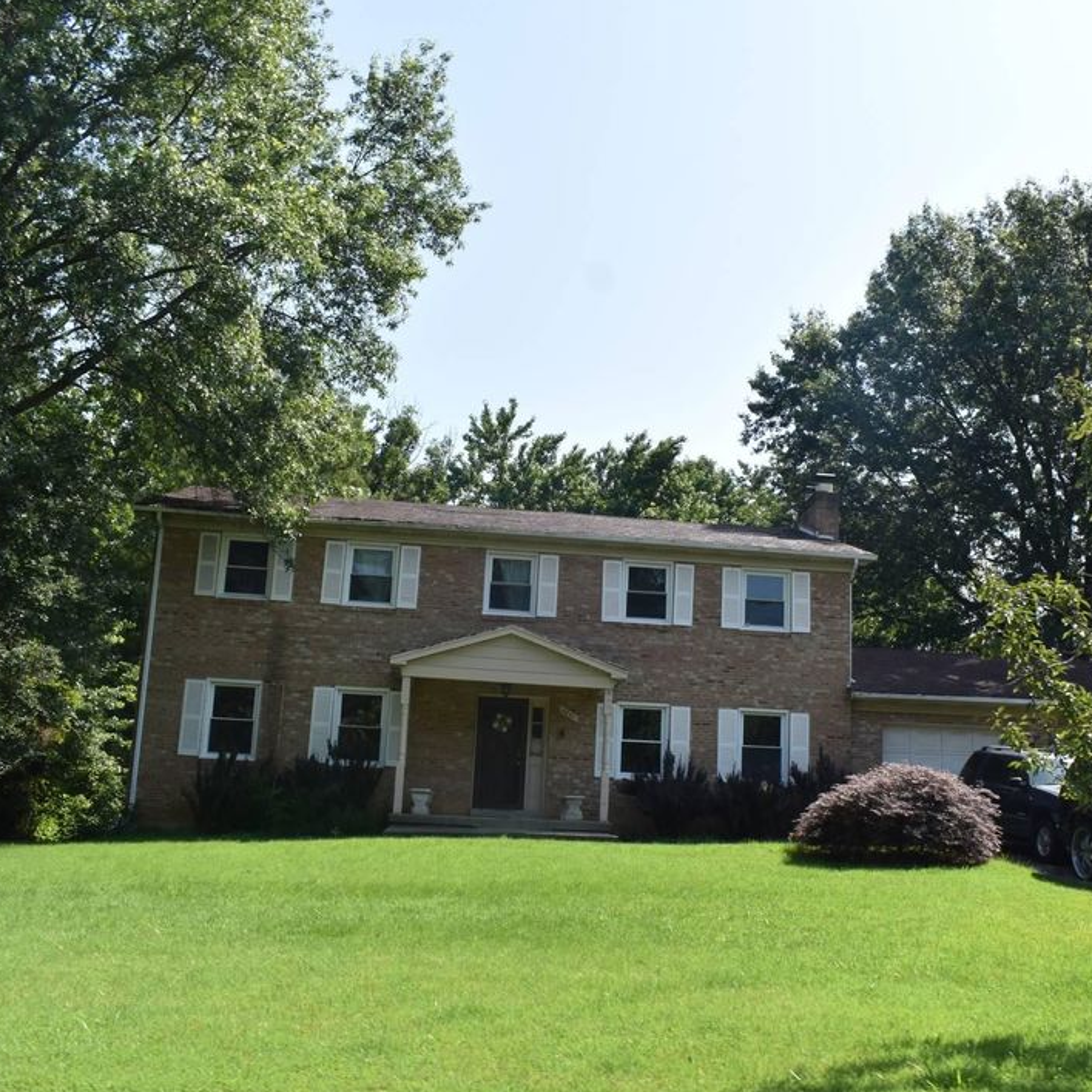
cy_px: 549
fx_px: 1249
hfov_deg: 47.0
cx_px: 649
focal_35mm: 35
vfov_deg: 47.2
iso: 140
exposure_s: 1/250
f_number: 8
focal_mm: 18
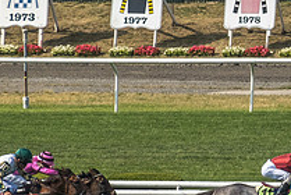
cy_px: 138
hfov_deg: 2.4
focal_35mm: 855
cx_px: 325
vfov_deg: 1.6
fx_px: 6921
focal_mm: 72
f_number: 4.5
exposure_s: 1/2000
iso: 250
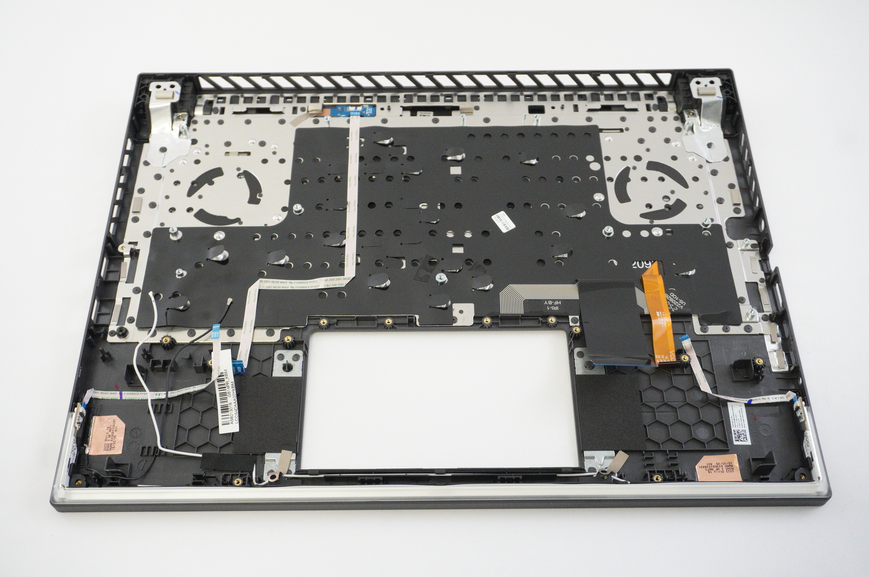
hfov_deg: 51.3
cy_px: 288
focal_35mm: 38
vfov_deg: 35.4
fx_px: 904
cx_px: 434
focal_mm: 25
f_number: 5.6
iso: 4000
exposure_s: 1/200
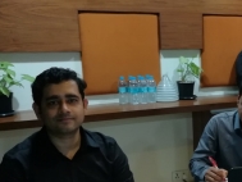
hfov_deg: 32.2
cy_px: 149
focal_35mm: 55
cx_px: 241
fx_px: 385
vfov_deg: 26.1
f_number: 2.2
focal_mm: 3.83
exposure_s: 1/25
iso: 320
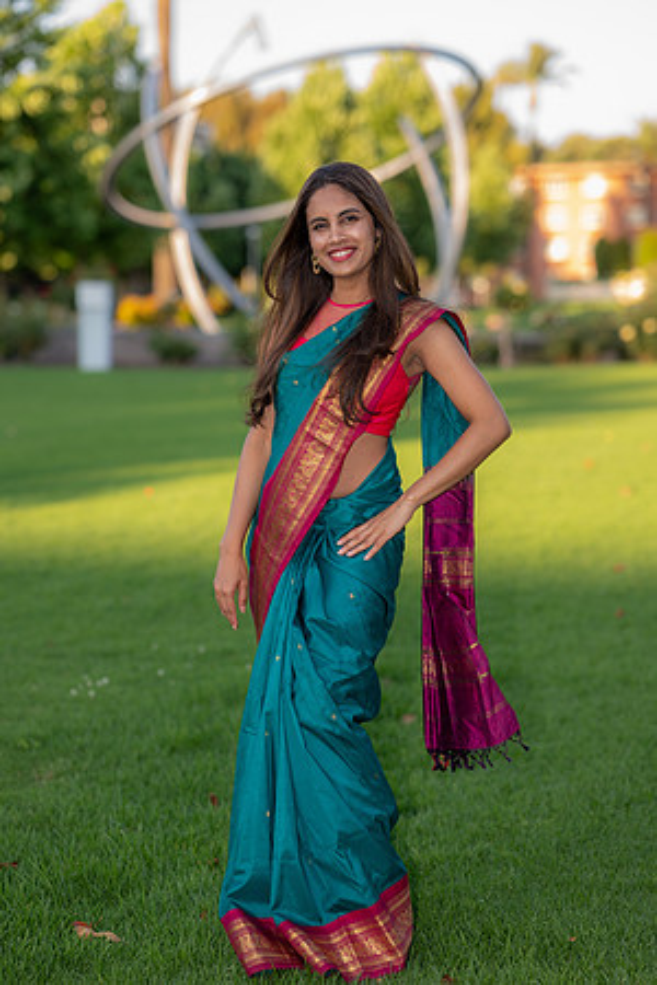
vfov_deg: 23.9
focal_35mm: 85
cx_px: 328
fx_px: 2327
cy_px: 492
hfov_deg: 16.1
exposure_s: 1/160
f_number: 2.5
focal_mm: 85
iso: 50
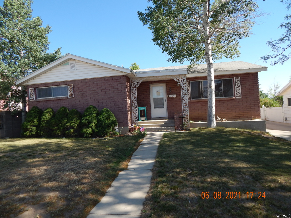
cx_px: 146
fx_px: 193
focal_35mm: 23
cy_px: 109
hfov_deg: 73.9
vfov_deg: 58.9
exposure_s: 1/800
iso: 125
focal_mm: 4
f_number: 3
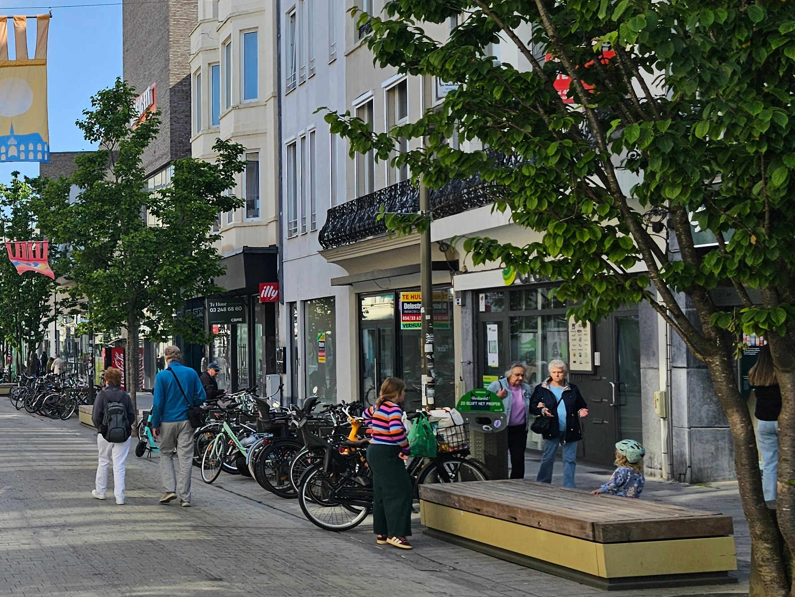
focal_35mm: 52
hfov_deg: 32.3
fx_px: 1194
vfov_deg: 28.0
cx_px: -87
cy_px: 327
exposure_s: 1/479
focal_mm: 6.3
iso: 10
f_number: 1.7
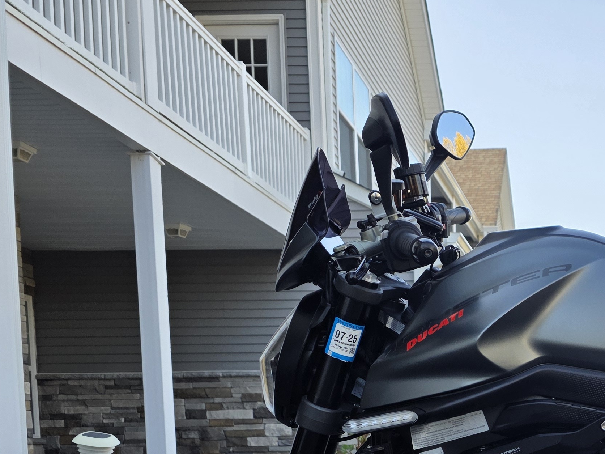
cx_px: 603
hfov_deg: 32.2
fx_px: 961
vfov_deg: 24.5
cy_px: 518
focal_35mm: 55
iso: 80
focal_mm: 6.3
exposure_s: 1/1601
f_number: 1.7
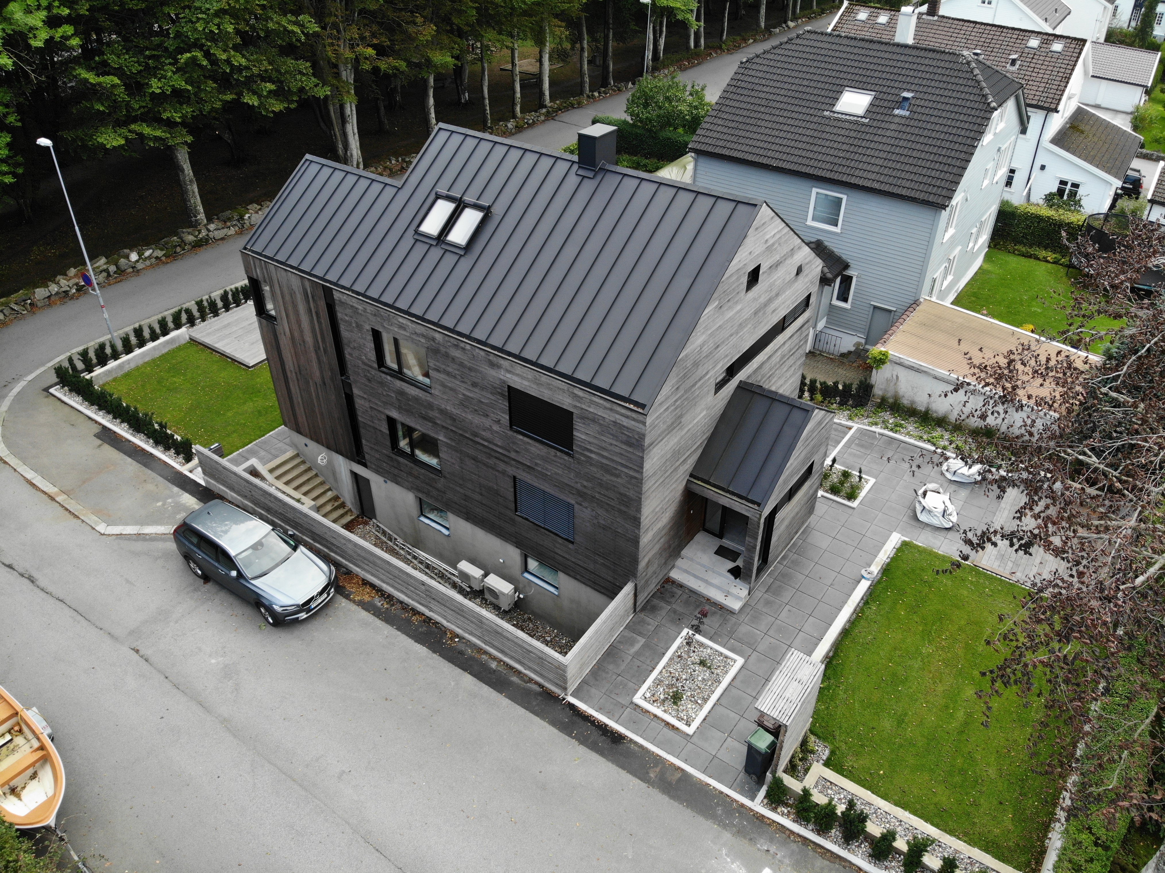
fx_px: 808
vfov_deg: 56.8
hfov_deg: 71.6
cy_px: 436
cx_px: 582
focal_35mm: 24
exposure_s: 1/127
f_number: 2.8
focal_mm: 4.5
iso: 100
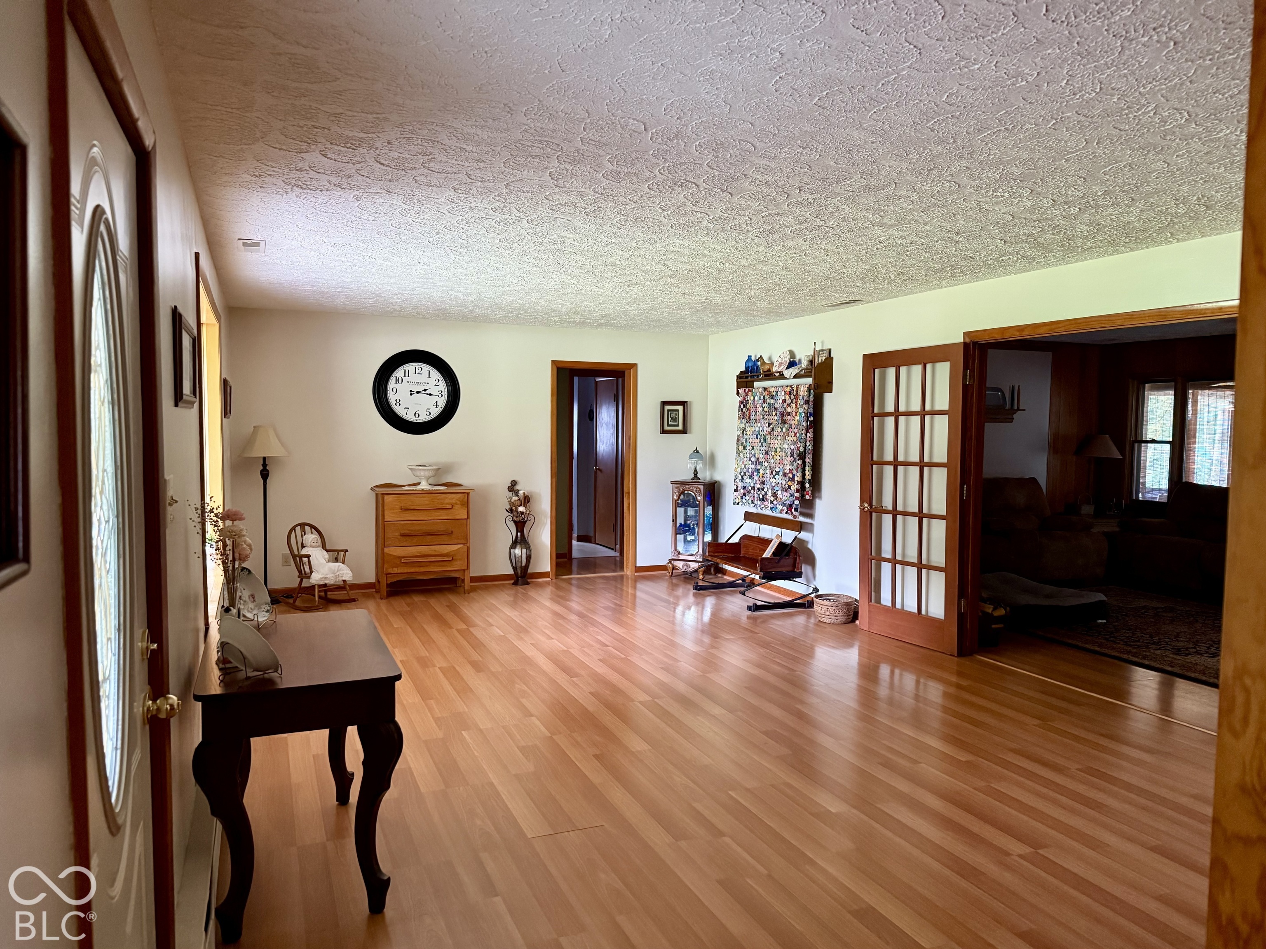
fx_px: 878
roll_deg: -0.8
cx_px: 633
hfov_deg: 71.6
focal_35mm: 24
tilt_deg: -3.6
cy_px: 474
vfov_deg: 56.8
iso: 800
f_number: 1.78
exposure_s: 1/60
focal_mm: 6.76
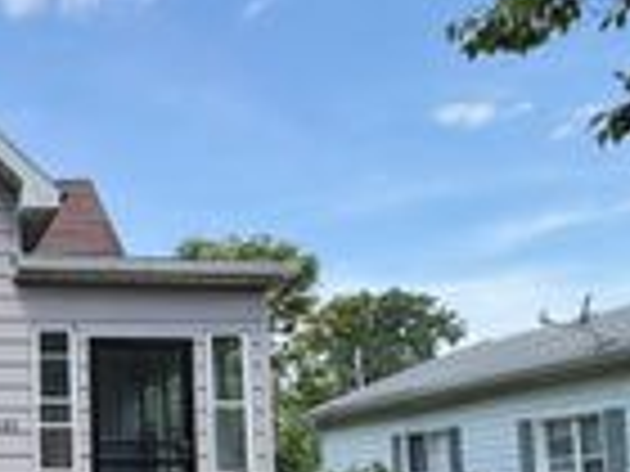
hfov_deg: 32.3
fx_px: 910
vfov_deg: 28.2
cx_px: -108
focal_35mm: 50
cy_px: 407
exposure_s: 1/760
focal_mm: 2.22
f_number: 2.2
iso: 40
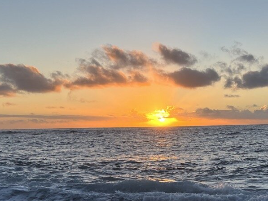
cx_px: 202
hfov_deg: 31.1
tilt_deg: -6.5
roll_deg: +1.2
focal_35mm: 61
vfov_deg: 23.6
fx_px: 472
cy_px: 170
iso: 50
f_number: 1.6
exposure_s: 1/1028
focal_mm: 5.1
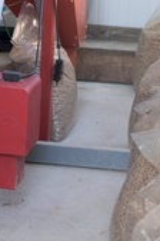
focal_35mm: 126
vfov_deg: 15.6
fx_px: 840
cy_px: -53
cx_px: -34
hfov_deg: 10.7
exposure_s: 1/160
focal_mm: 50
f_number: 3.5
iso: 640
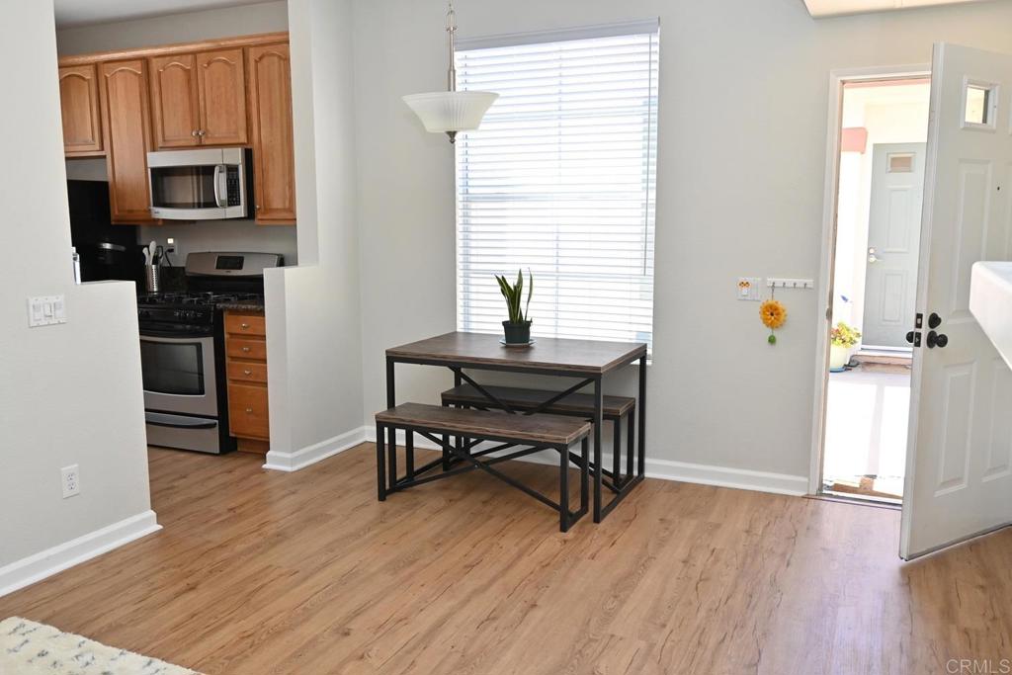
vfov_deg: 43.6
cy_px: 338
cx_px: 506
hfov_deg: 61.9
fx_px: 843
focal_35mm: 30
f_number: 4
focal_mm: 20
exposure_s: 1/200
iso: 500
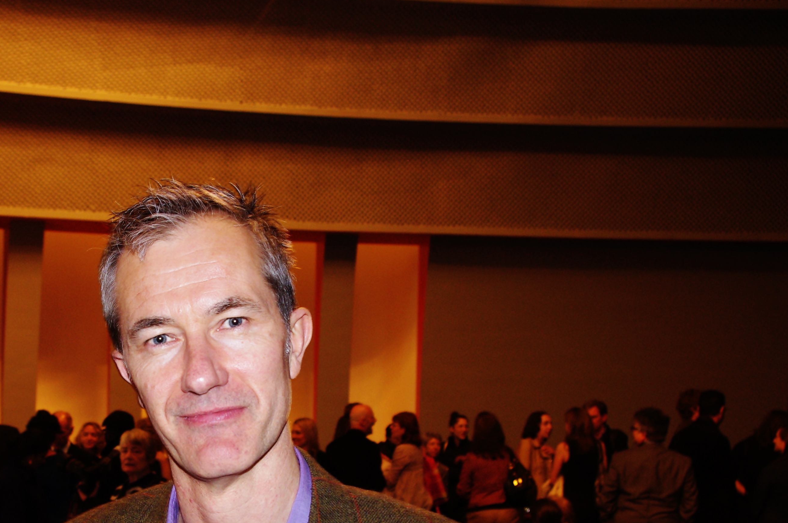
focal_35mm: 51
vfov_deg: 26.0
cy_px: 416
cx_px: 206
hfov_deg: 38.0
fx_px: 1115
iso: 800
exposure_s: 1/20
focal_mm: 21.25
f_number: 5
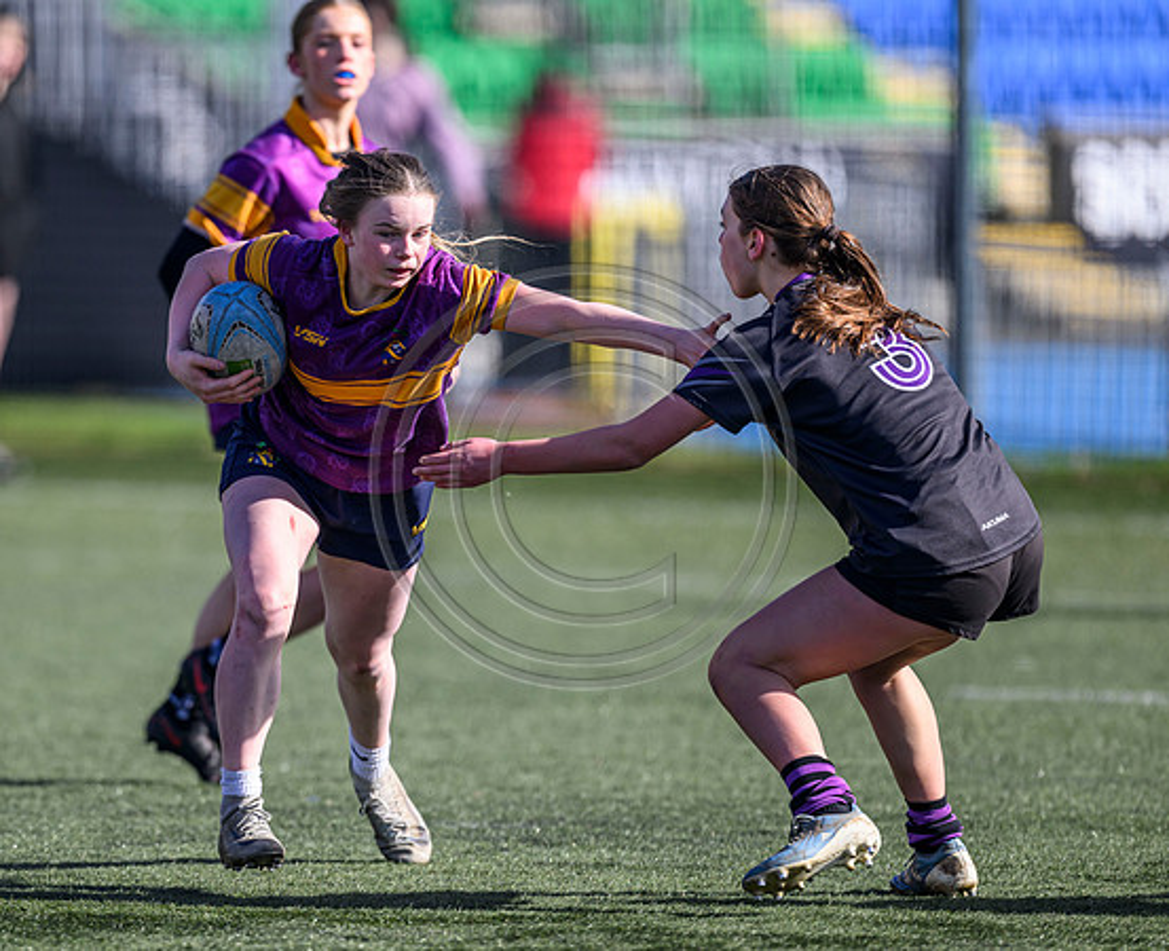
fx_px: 18096
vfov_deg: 3.0
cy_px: 506
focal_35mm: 520
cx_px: 355
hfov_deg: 3.7
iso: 200
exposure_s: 1/2000
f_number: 3.2
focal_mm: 400
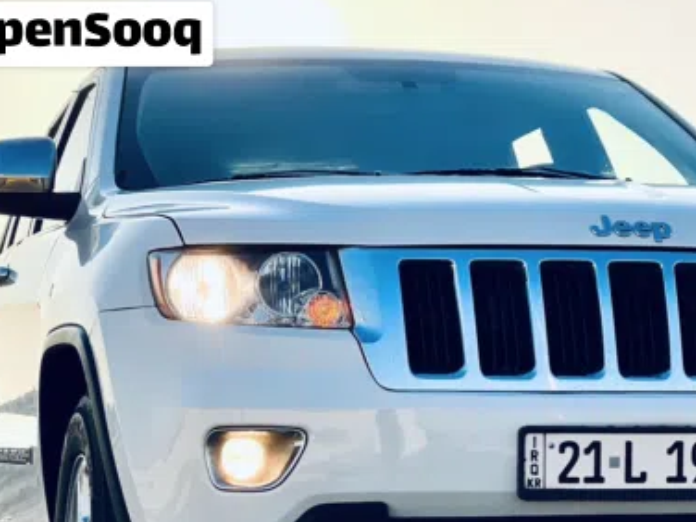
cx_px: 492
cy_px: 333
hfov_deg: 15.0
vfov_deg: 11.3
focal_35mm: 131
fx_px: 2634
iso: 32
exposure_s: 1/853
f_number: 2.8
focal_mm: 9
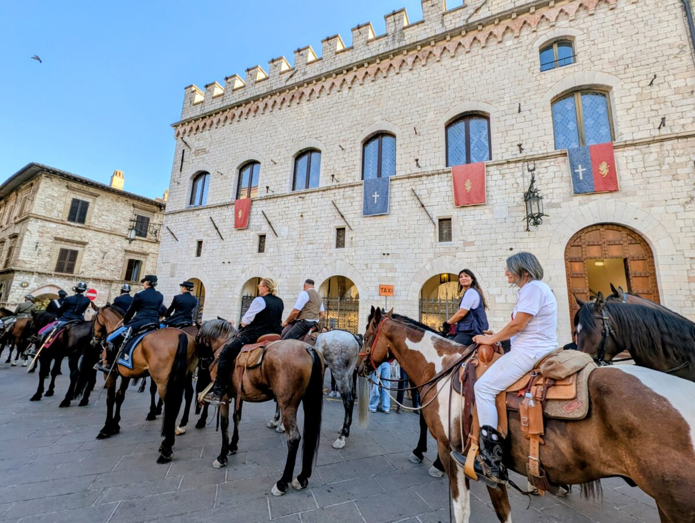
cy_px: 262
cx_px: 348
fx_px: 261
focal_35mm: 13
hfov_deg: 106.1
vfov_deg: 90.0
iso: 42
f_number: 2.2
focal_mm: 1.95
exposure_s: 1/303
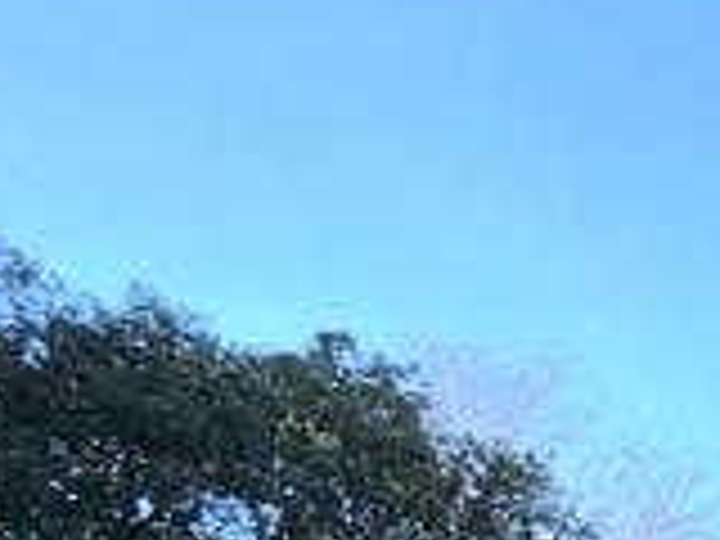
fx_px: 1352
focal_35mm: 65
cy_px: 927
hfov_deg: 16.8
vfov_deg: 18.5
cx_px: 1593
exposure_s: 1/2000
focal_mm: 2.2
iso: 64
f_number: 1.9
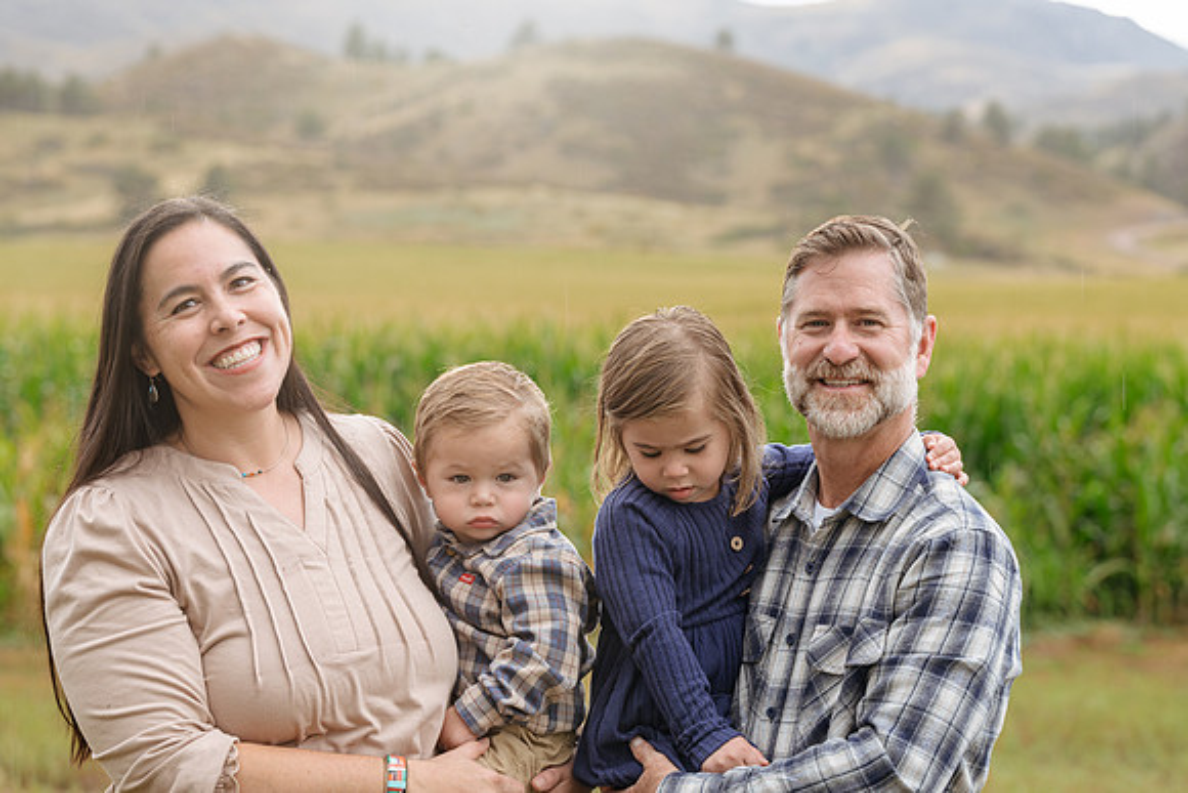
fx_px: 3301
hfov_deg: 20.4
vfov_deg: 13.7
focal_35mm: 100
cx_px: 594
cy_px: 396
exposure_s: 1/125
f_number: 5.6
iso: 200
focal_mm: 100
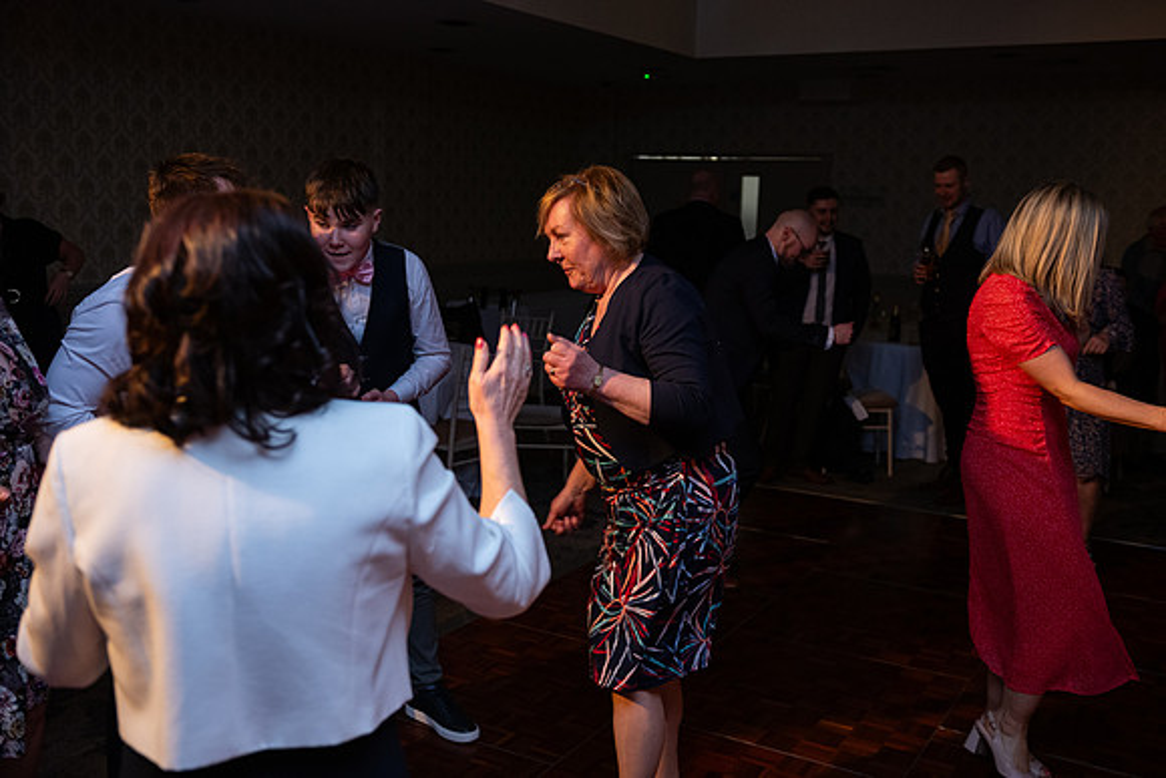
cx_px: 583
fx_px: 1166
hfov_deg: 53.1
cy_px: 389
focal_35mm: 36
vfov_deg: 36.9
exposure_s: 1/160
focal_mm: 36
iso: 1000
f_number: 3.5
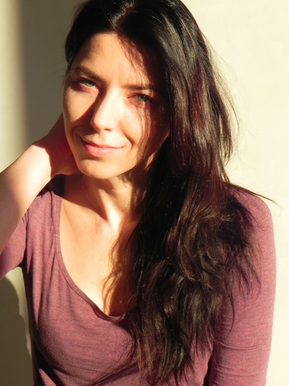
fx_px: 947
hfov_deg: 17.4
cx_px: 144
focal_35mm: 85
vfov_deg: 23.0
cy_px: 193
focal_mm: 15.1
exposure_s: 1/60
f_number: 8
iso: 160
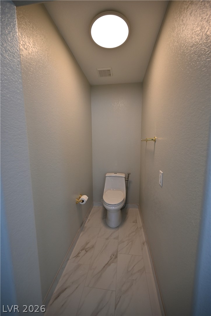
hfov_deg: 81.3
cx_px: 106
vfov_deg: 104.2
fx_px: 123
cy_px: 158
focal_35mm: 14
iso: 800
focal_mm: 14
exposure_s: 1/250
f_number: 4
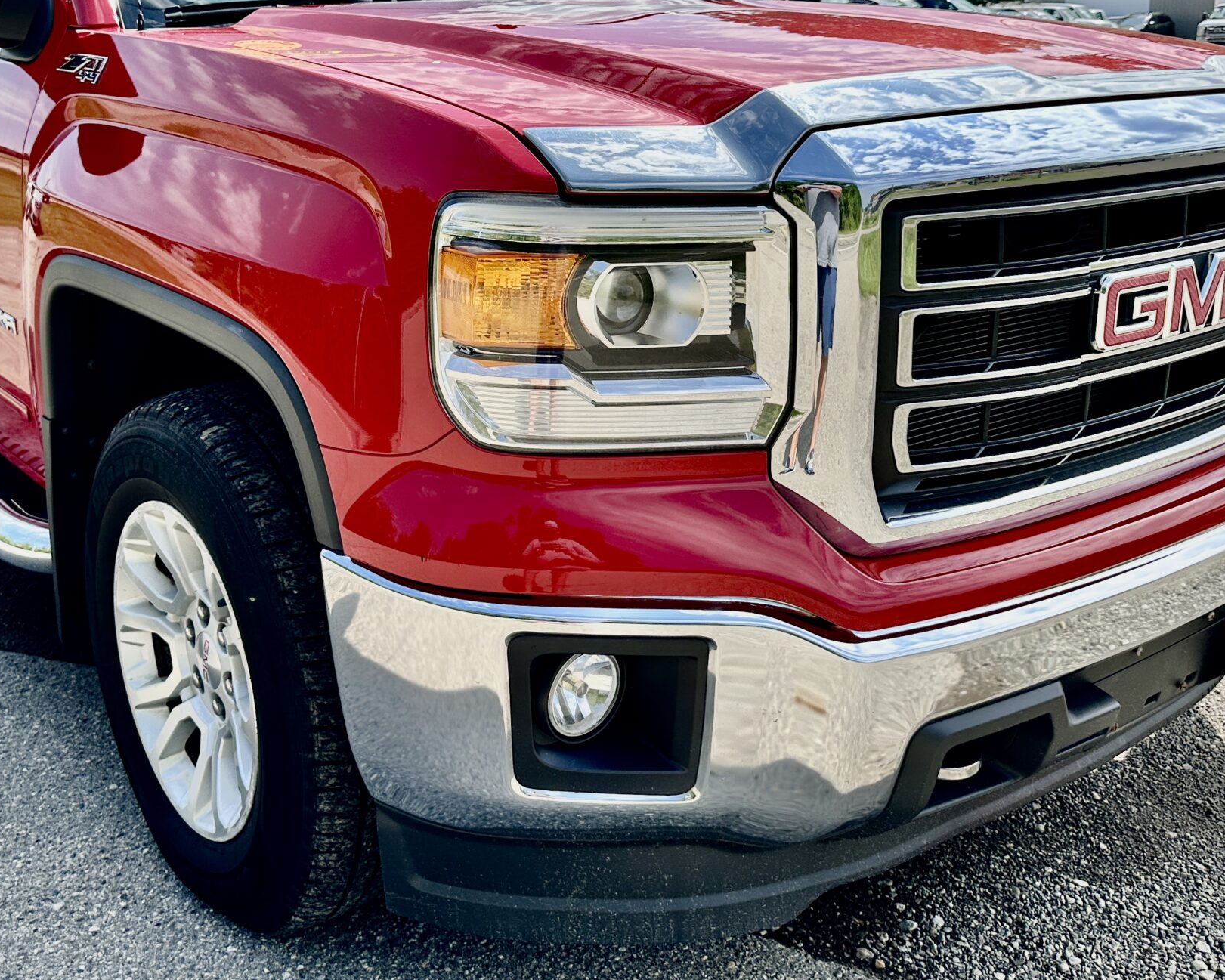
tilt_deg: -10.8
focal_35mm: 37
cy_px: 324
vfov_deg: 39.6
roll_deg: +1.2
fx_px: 1342
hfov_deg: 48.9
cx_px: 512
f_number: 1.78
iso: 80
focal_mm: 6.86
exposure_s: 1/3247
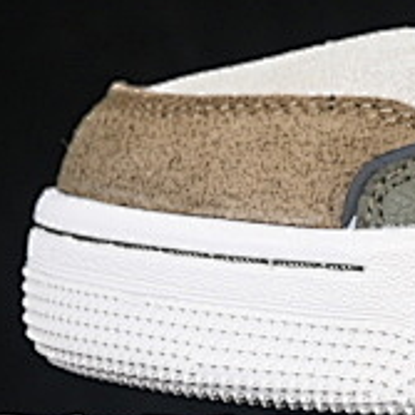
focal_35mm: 413
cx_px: 929
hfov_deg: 4.2
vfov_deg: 4.2
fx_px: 5602
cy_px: -129
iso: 160
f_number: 7.1
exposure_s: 1/80
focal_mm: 50
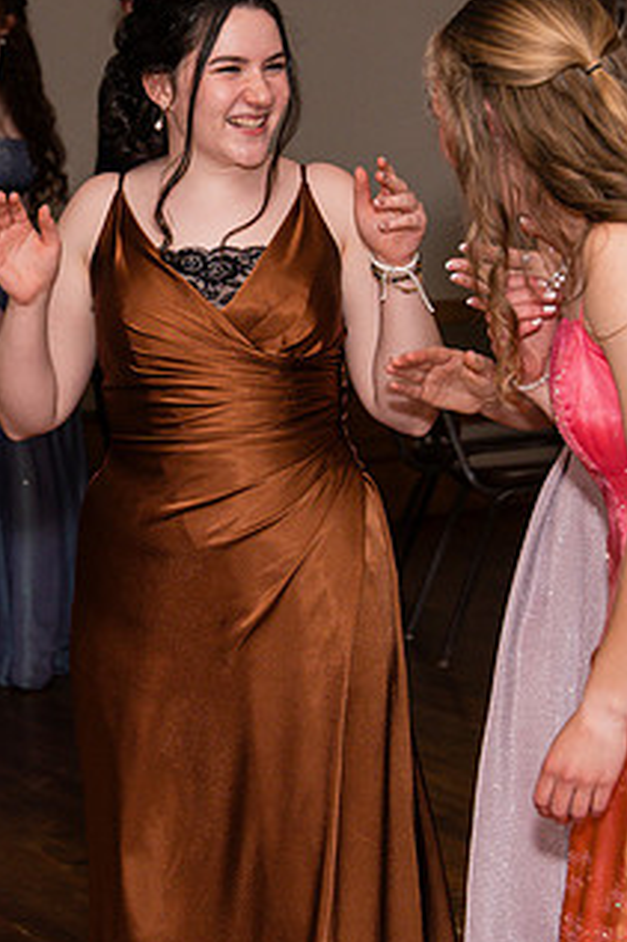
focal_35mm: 149
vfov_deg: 13.8
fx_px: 3897
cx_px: 96
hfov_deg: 9.2
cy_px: 416
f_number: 5
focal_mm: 70
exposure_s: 1/250
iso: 400
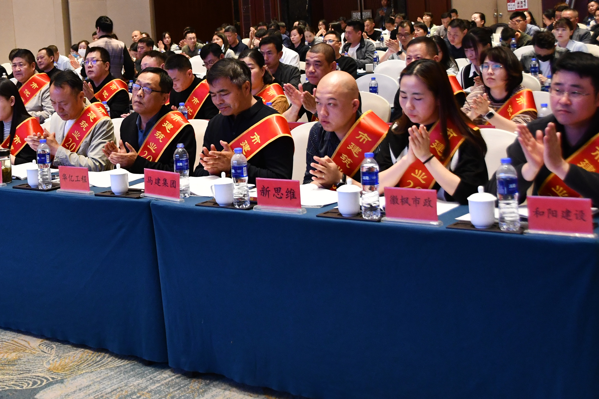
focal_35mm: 60
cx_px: 137
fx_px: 998
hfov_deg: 32.6
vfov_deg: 22.3
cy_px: 84
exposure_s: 1/125
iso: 1600
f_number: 3.8
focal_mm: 22
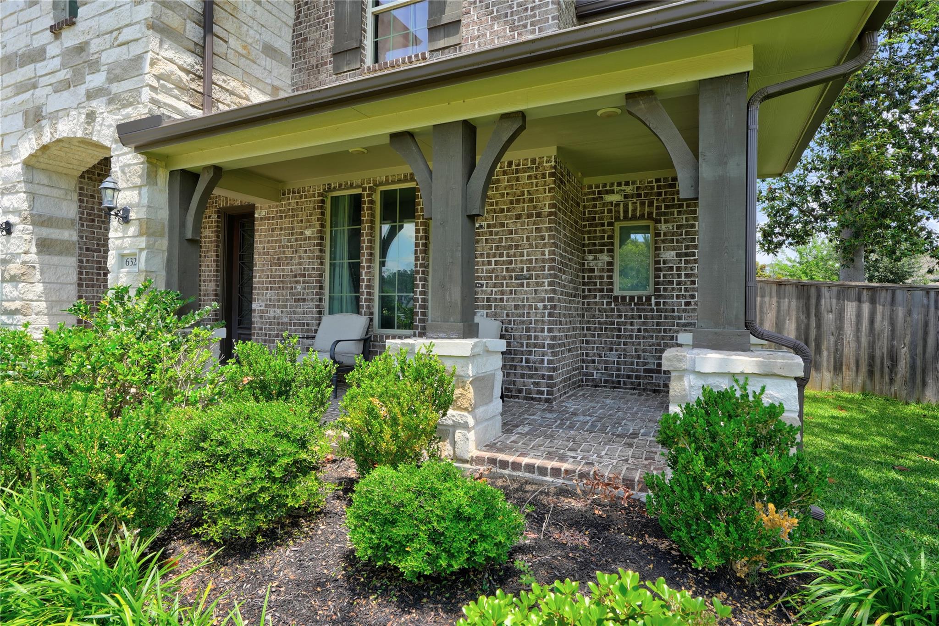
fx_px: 495
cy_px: 313
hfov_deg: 86.9
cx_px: 470
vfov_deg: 64.5
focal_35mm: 19
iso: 400
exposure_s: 1/200
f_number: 8
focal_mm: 19
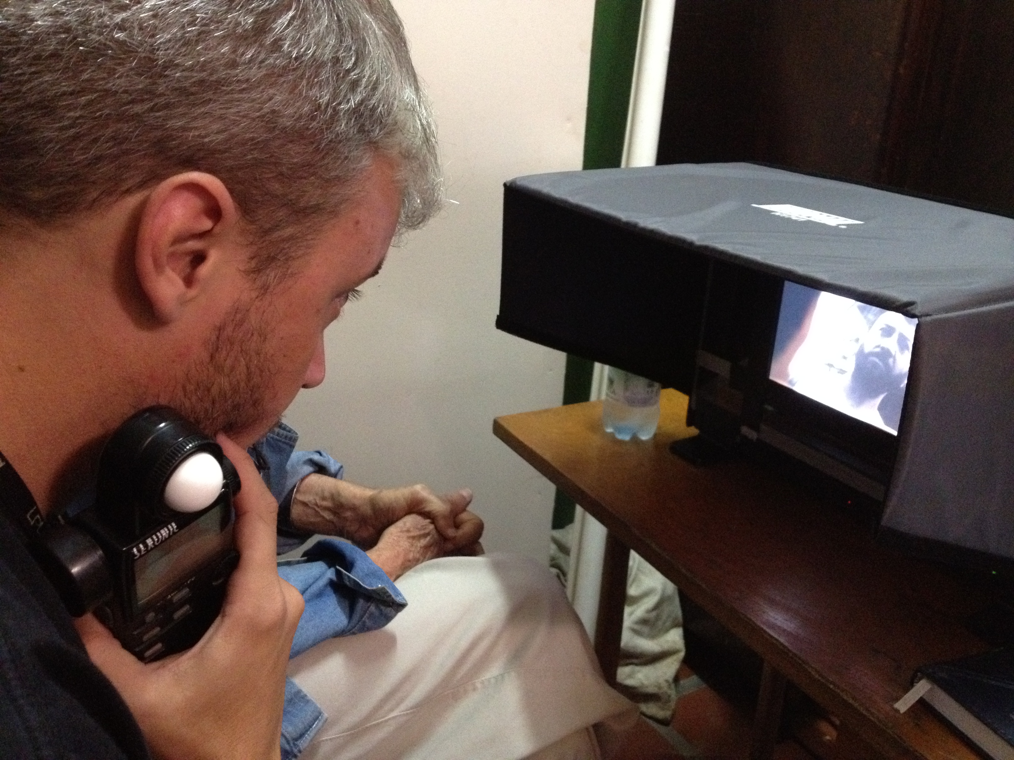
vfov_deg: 40.7
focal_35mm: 35
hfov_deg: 52.6
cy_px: 380
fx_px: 1025
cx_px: 507
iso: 640
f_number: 2.4
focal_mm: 4.28
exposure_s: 1/15
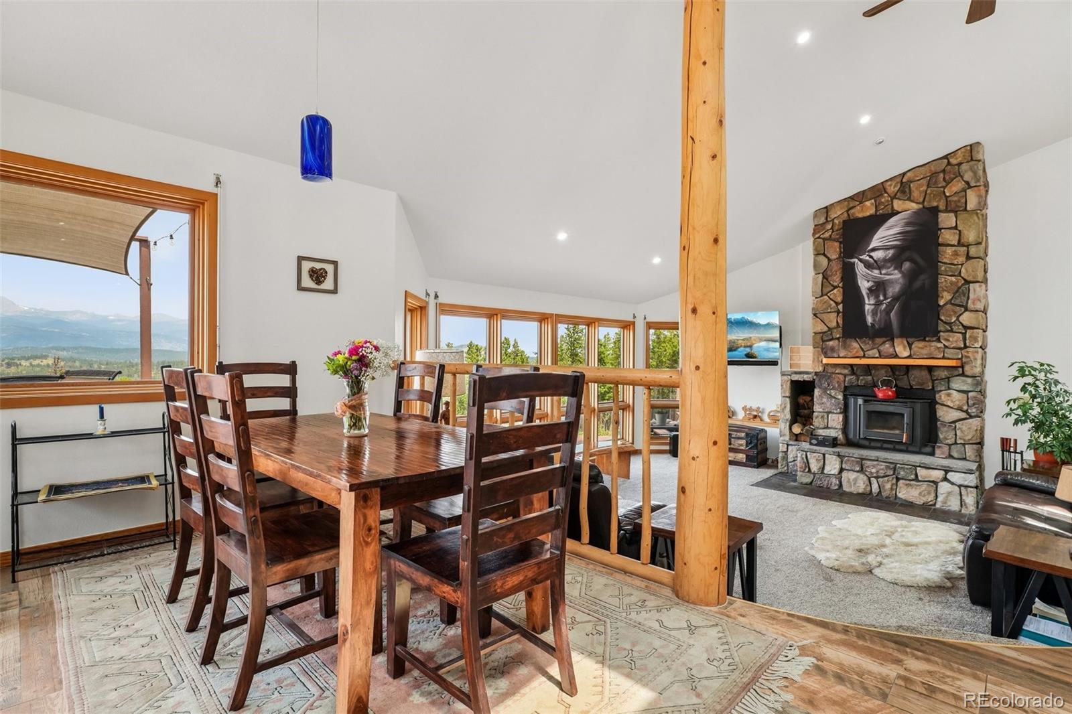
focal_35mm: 16
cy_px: 357
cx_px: 536
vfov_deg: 72.0
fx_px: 491
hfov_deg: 95.0
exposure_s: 1/30
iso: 160
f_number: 8
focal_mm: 11
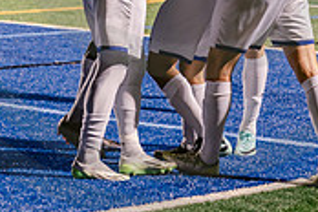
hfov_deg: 8.8
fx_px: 2067
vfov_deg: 5.8
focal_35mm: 234
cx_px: 183
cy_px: -100
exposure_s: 1/250
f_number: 3.2
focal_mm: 70
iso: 2500
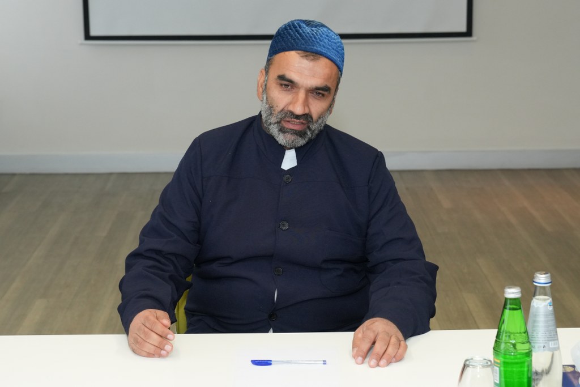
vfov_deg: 15.7
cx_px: 290
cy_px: 194
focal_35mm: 87
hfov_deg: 23.4
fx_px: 1402
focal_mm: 58
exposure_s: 1/320
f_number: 5.6
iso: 1600
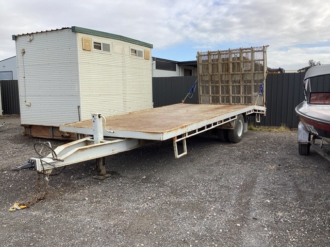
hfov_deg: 58.4
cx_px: 165
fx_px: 296
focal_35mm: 31
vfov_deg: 45.4
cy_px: 124
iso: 25
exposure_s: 1/741
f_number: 2.4
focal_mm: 3.3
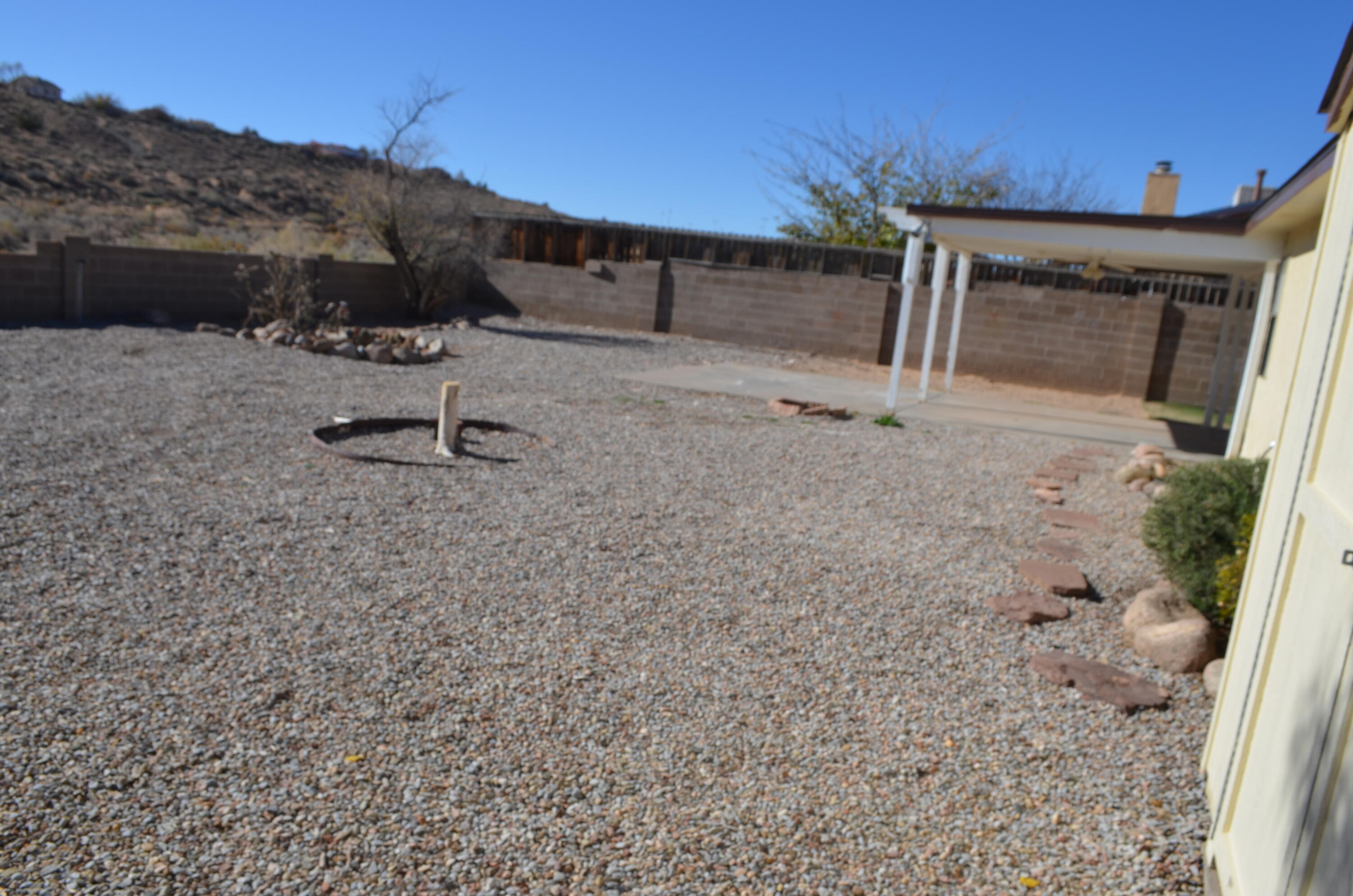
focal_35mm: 27
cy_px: 448
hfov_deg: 67.5
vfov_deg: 47.7
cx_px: 676
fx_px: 1013
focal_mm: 18
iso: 100
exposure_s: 1/320
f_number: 9
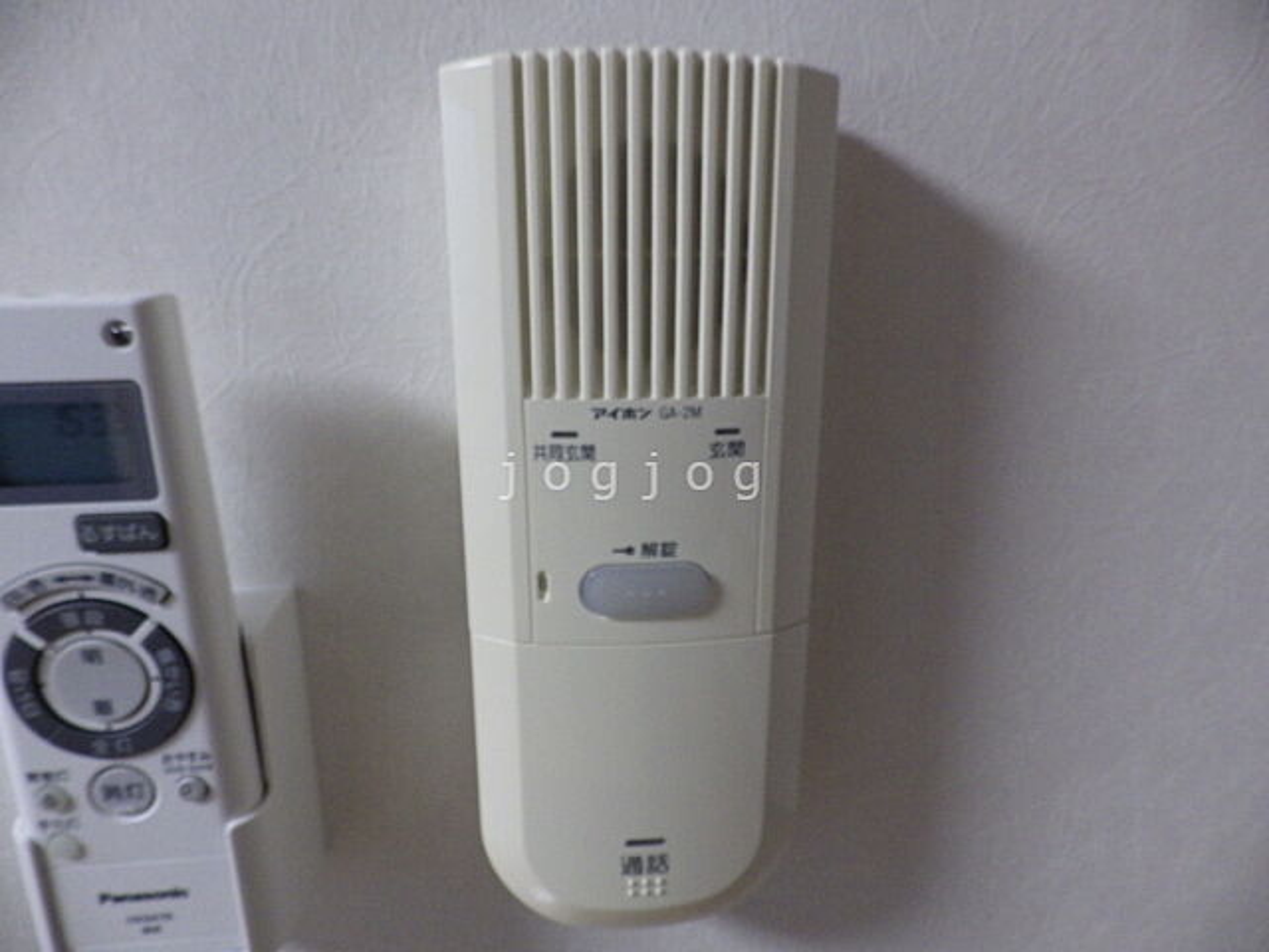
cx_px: 634
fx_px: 807
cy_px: 476
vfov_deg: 61.1
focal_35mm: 22
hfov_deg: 76.4
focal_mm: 4
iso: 400
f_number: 3.1
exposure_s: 1/45
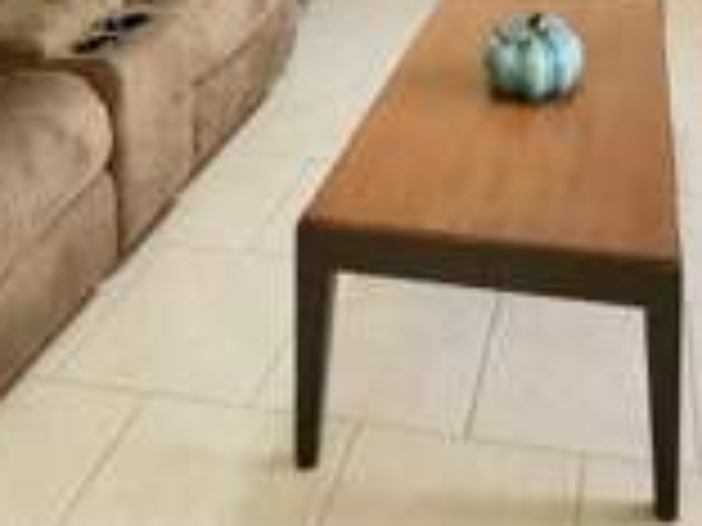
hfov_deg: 42.7
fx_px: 872
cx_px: 513
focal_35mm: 43
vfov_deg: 25.5
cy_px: -259
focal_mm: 2.22
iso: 500
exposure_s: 1/60
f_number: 2.2
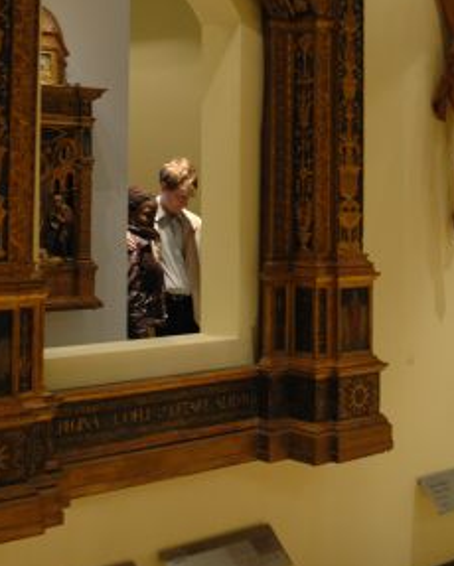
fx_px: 986
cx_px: 177
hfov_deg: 25.9
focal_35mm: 59
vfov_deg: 31.5
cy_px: 138
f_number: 3.8
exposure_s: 1/20
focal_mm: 25
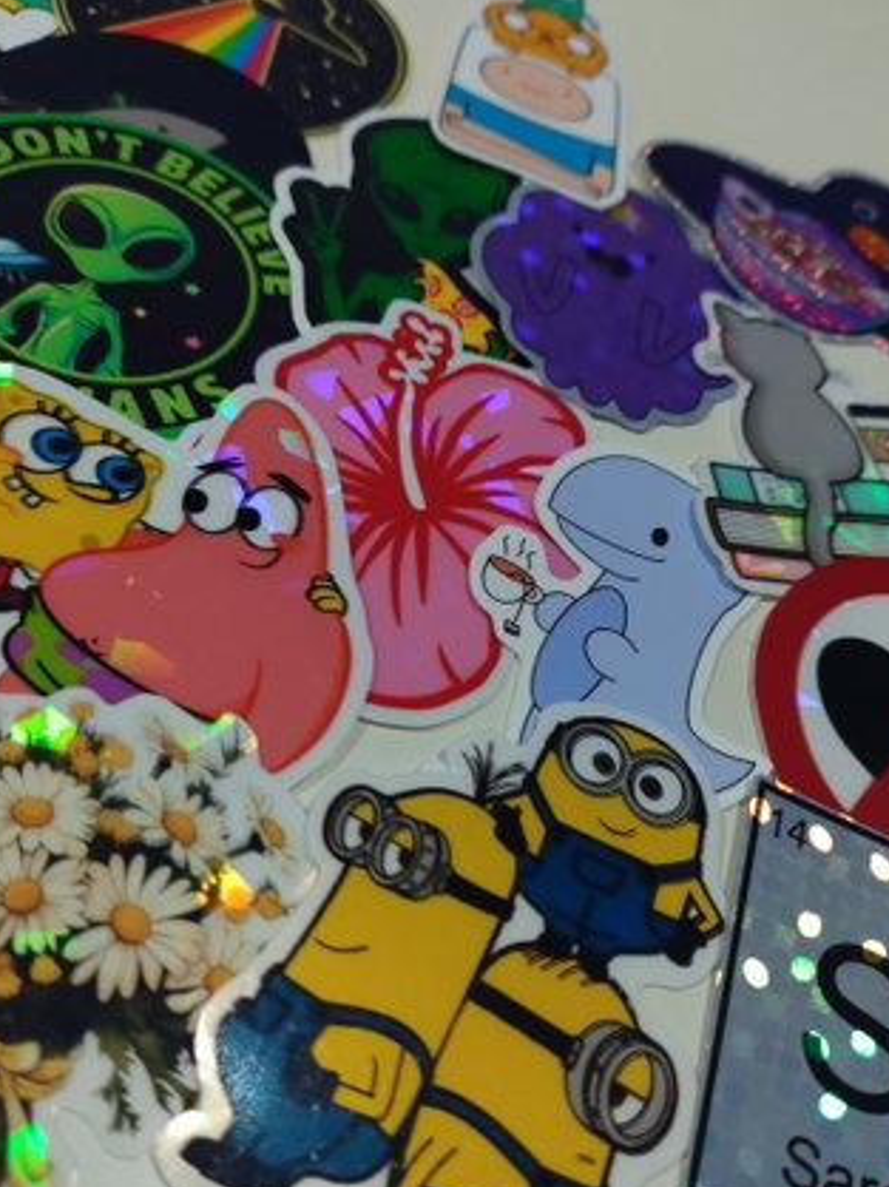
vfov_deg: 56.8
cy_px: 646
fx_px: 1097
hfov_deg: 44.1
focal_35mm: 32
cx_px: 486
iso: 1197
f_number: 1.7
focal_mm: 4.71
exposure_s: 1/33.3
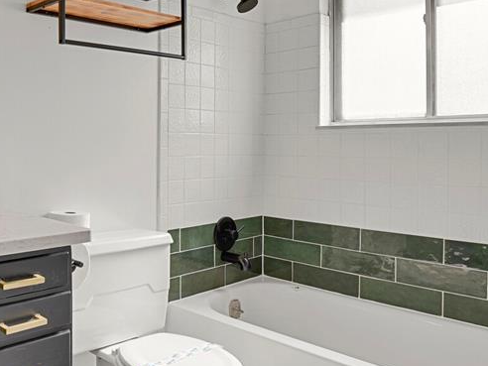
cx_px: 69
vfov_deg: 41.6
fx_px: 479
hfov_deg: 49.4
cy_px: 146
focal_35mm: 34
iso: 250
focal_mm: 17
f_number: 6.3
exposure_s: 1/4
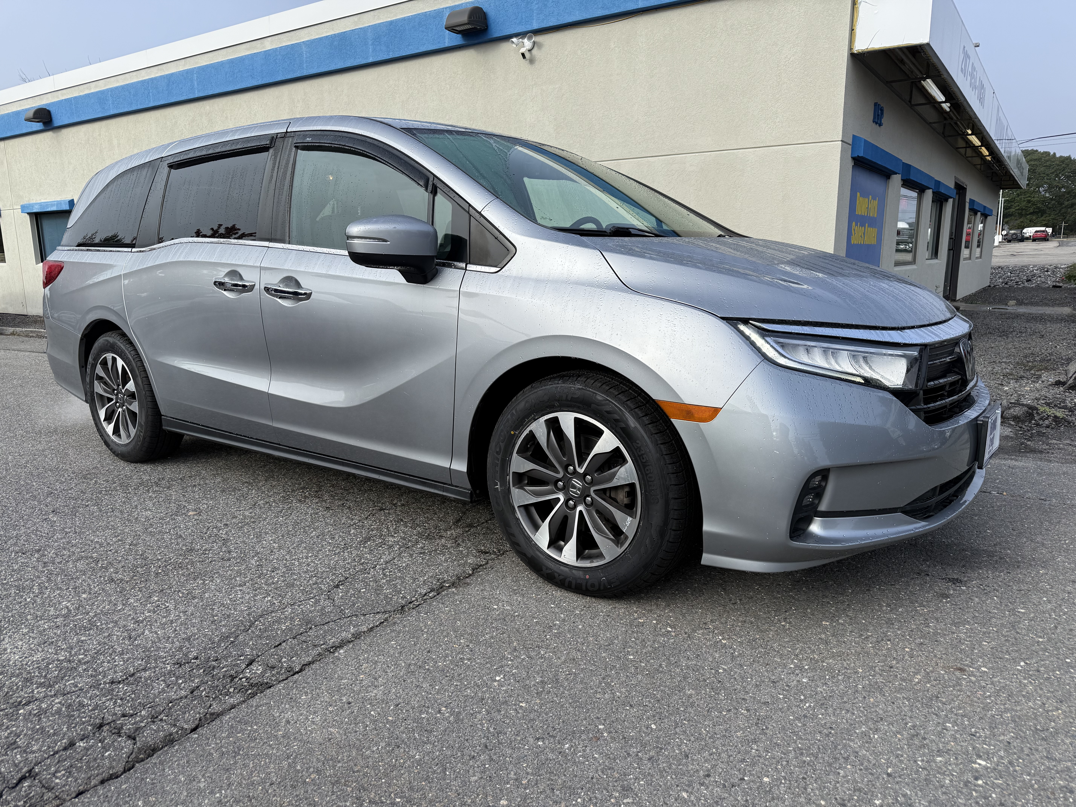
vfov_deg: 56.8
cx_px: 538
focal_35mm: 24
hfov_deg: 71.6
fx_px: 746
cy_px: 404
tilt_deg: -11.8
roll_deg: +1.3
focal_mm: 6.76
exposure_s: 1/1855
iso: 80
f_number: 1.78
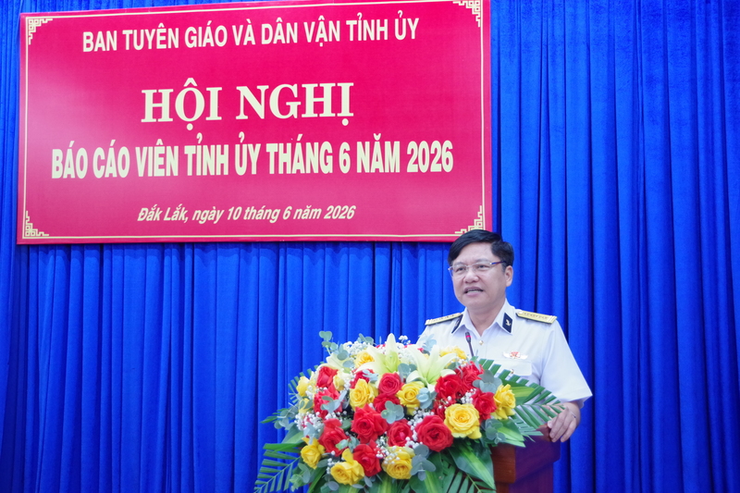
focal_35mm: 36
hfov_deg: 53.1
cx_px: 370
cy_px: 246
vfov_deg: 36.9
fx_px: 740
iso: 1600
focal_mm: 24
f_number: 4
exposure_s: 1/30
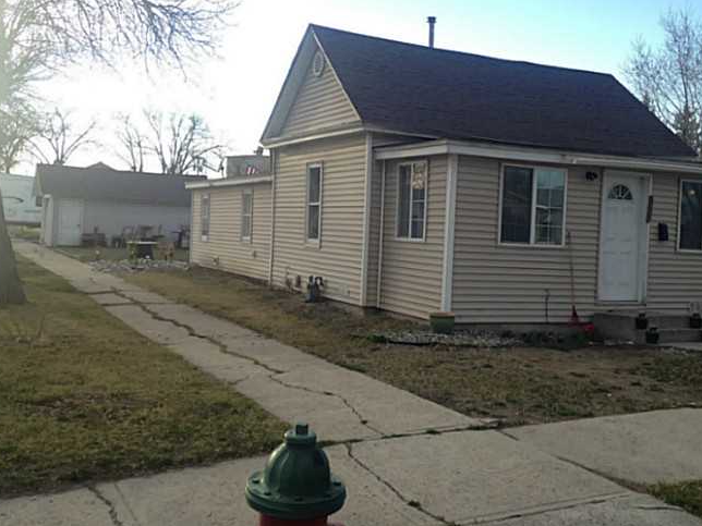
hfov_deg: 45.7
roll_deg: -2.4
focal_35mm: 41
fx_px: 831
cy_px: 237
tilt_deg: -1.5
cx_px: 385
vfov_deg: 35.1
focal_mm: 4.12
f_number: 2.4
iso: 50
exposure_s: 1/371
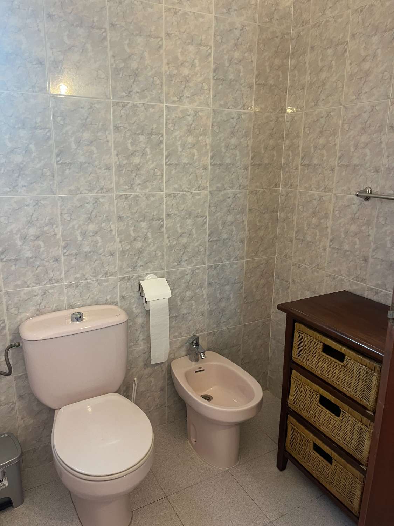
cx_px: 197
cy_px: 263
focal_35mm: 26
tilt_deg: -14.9
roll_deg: -1.1
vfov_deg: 67.3
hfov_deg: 53.1
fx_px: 395
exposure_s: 1/50
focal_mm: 5.1
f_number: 1.6
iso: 160
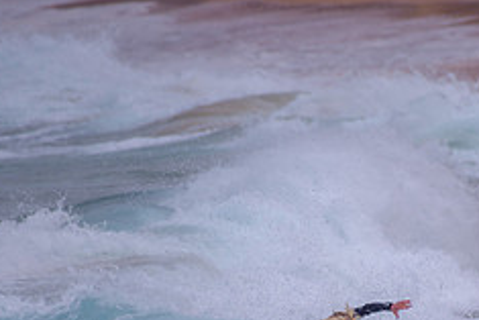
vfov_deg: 0.9
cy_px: 315
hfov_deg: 1.4
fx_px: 20170
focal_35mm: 1515
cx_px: 408
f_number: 5.6
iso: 80
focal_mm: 500
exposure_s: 1/2000
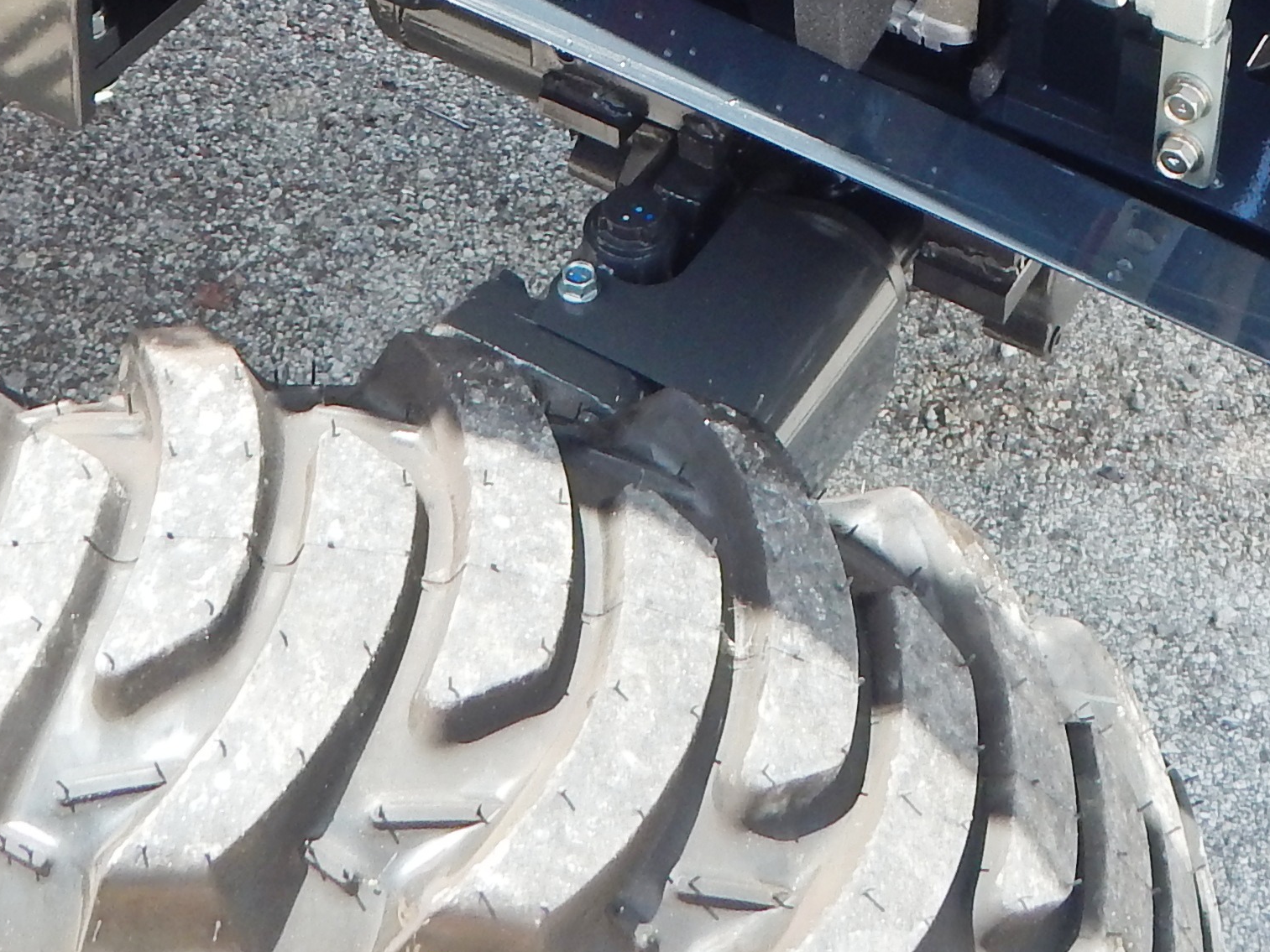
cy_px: -460
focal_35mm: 67
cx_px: 783
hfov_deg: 28.9
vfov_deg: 19.3
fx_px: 2458
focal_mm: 4
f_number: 3
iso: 125
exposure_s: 1/400
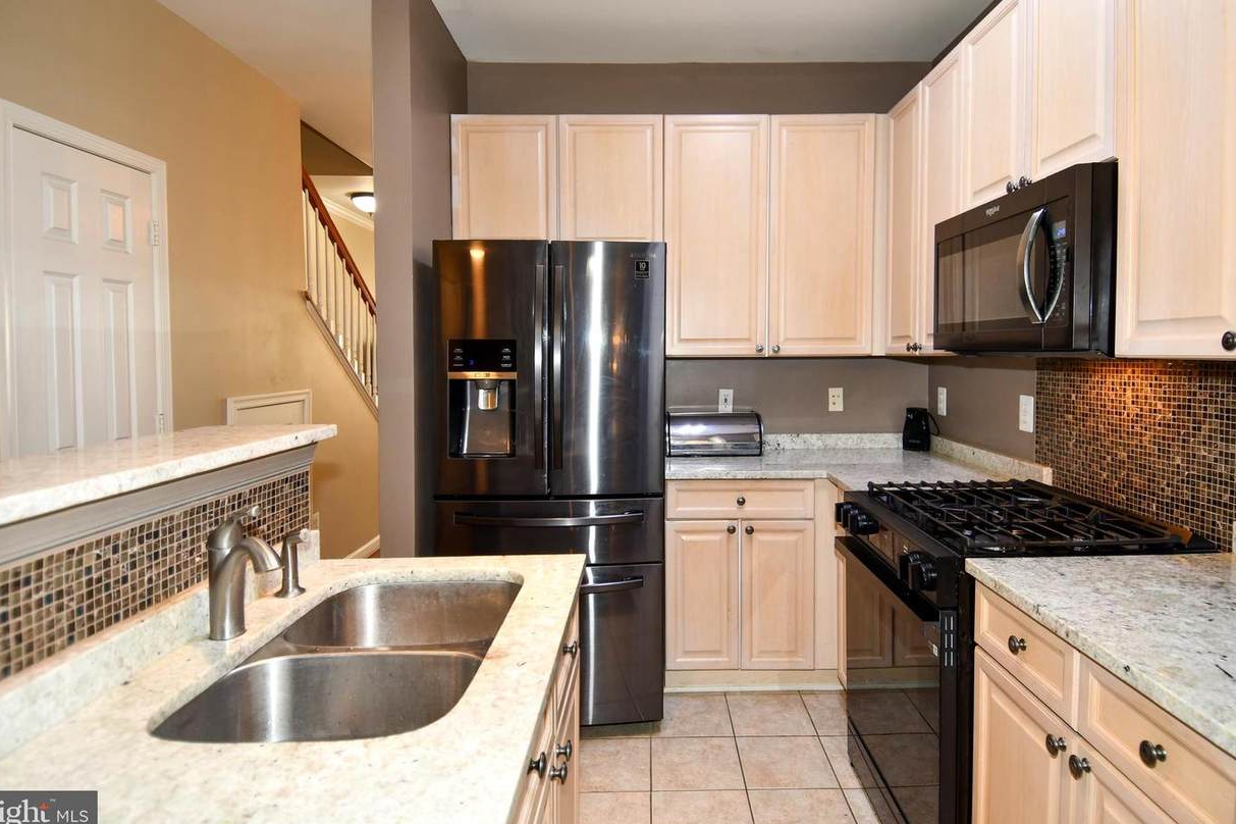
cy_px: 402
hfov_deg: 86.9
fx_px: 652
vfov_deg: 64.5
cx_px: 608
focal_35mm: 19
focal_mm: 12
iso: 400
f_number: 4
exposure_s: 1/60
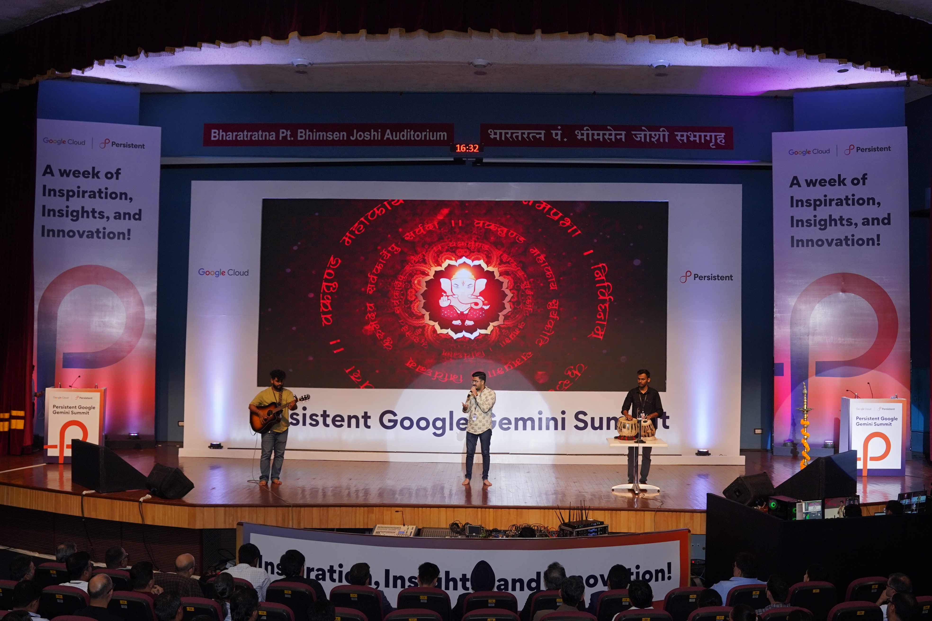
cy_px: 310
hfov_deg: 53.1
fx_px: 932
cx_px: 466
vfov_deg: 36.9
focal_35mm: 36
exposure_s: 1/125
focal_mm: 24
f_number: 4
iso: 500
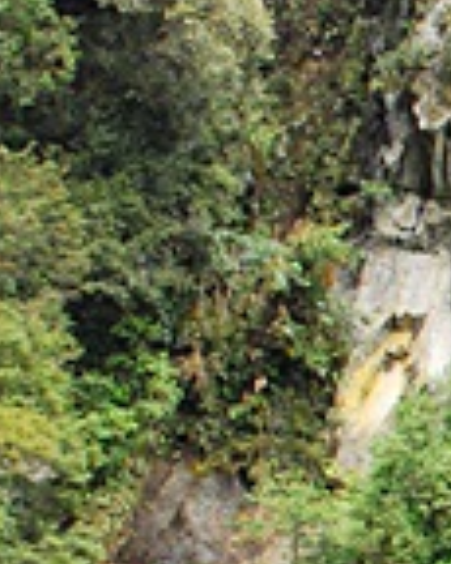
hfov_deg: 6.7
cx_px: 1016
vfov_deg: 8.7
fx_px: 3675
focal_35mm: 220
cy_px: 544
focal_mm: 28
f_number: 5.6
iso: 400
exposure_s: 1/320
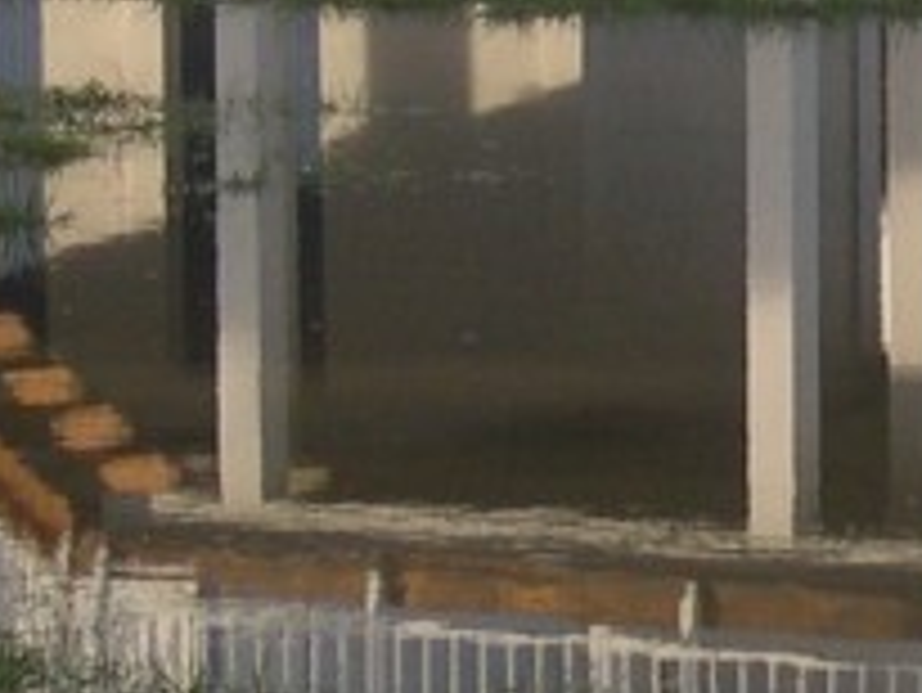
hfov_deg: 7.2
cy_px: 0
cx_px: 949
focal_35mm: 275
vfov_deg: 5.4
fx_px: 7329
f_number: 3.1
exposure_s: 1/436
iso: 100
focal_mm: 10.1
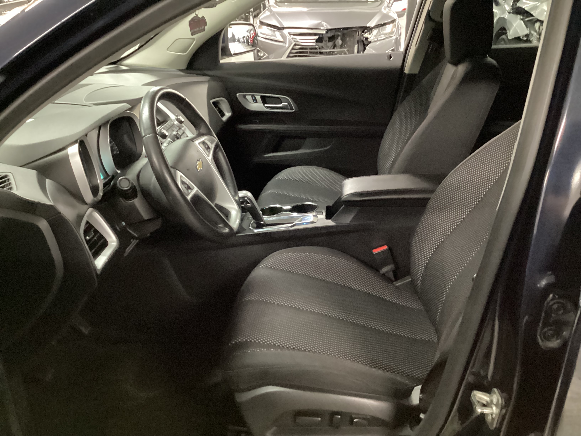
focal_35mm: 31
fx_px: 520
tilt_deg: -25.6
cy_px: 218
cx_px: 290
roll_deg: -0.3
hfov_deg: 58.4
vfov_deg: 45.4
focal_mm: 3.3
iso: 800
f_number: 2.4
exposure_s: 1/15
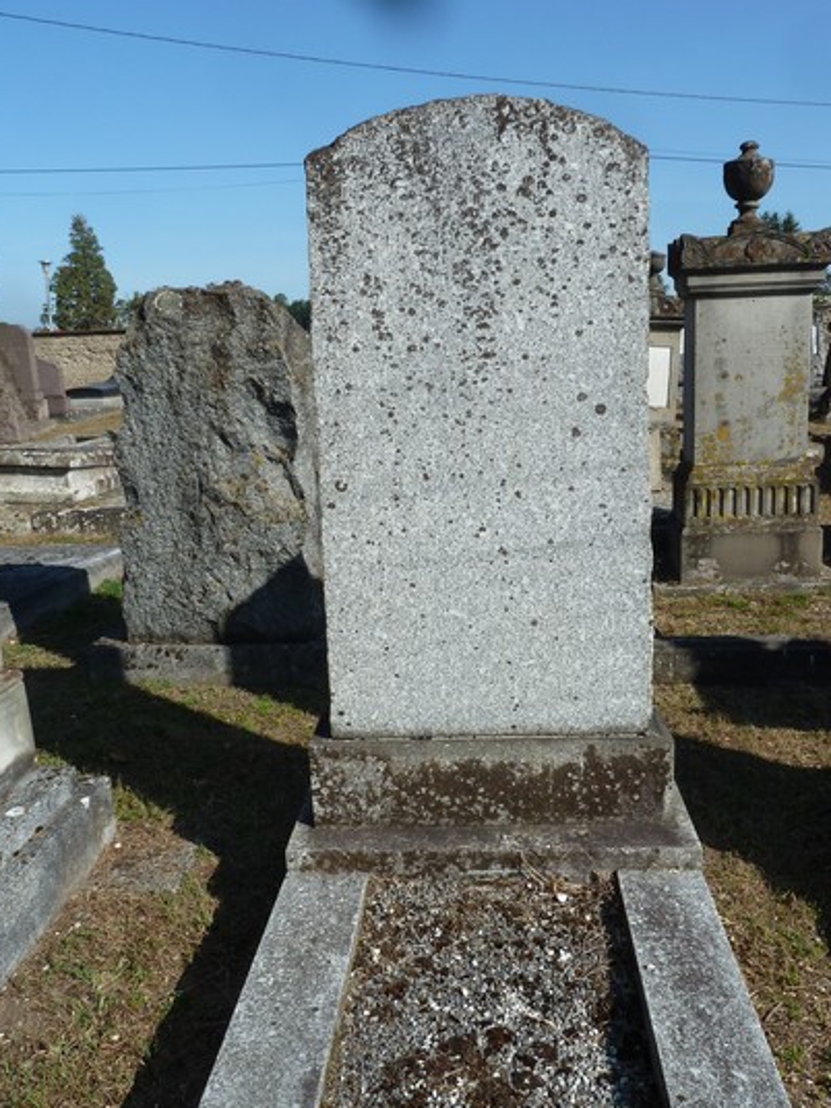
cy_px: 564
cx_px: 436
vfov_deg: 63.4
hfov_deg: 49.7
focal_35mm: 28
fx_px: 896
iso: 80
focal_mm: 4.1
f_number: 4.5
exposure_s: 1/500
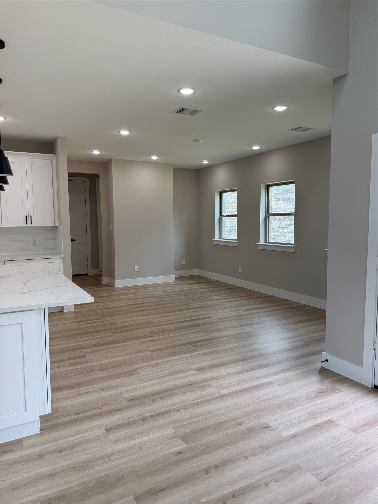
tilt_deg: -6.0
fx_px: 349
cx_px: 189
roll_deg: +1.4
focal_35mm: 24
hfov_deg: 56.8
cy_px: 252
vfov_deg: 71.6
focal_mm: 6.76
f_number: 1.78
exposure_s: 1/224
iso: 80
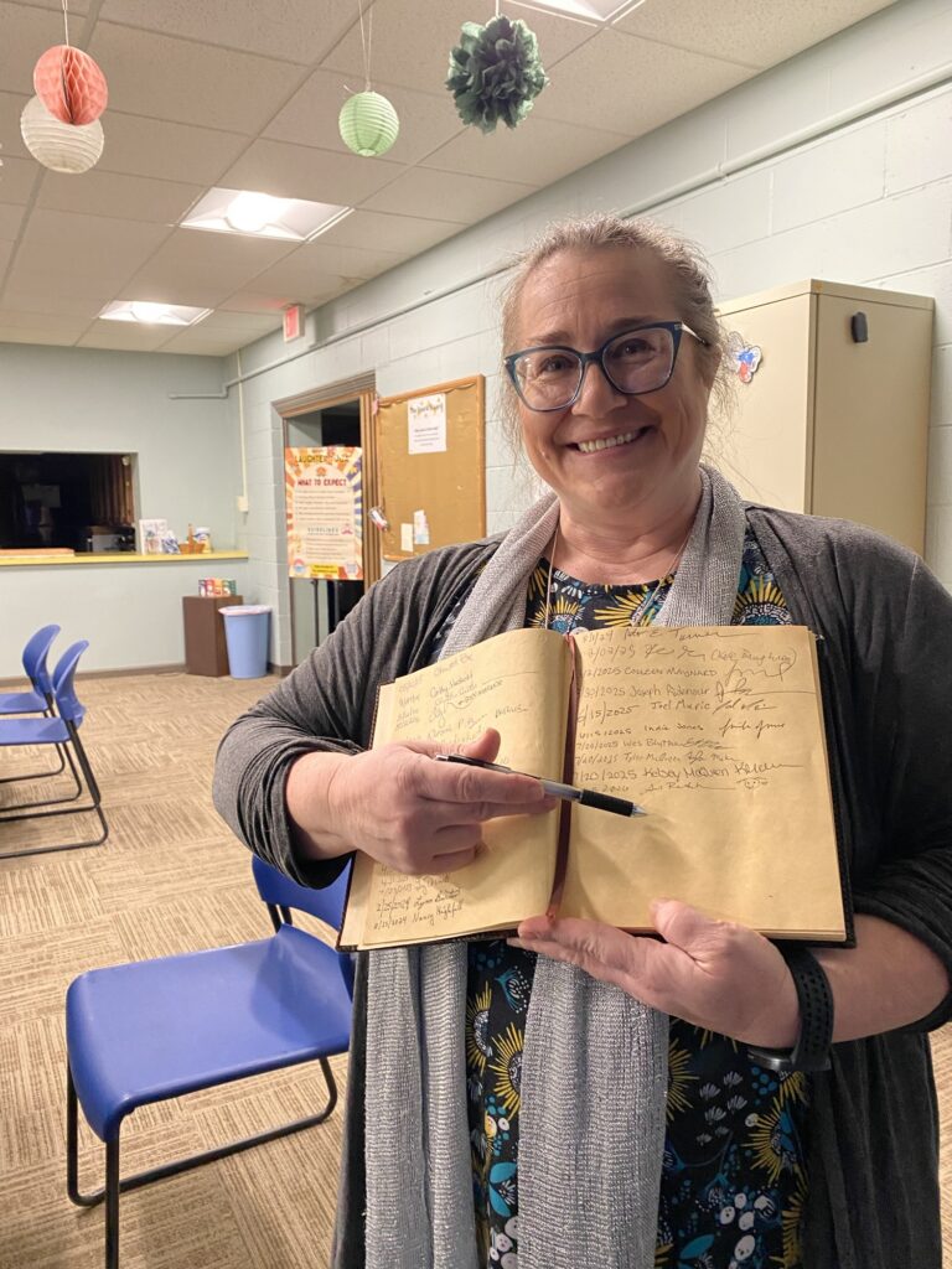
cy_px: 634
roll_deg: +1.4
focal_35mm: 26
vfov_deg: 67.3
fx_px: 953
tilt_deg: -5.1
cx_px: 476
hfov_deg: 53.1
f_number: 1.8
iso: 100
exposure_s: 1/60
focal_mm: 4.25
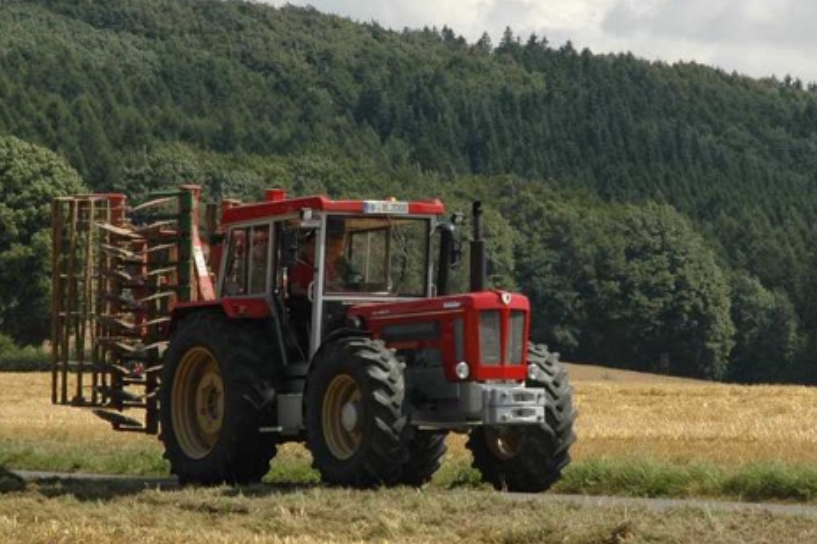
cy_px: 208
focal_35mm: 181
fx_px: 4106
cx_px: 484
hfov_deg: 11.4
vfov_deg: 7.6
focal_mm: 70
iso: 400
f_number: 10
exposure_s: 1/400
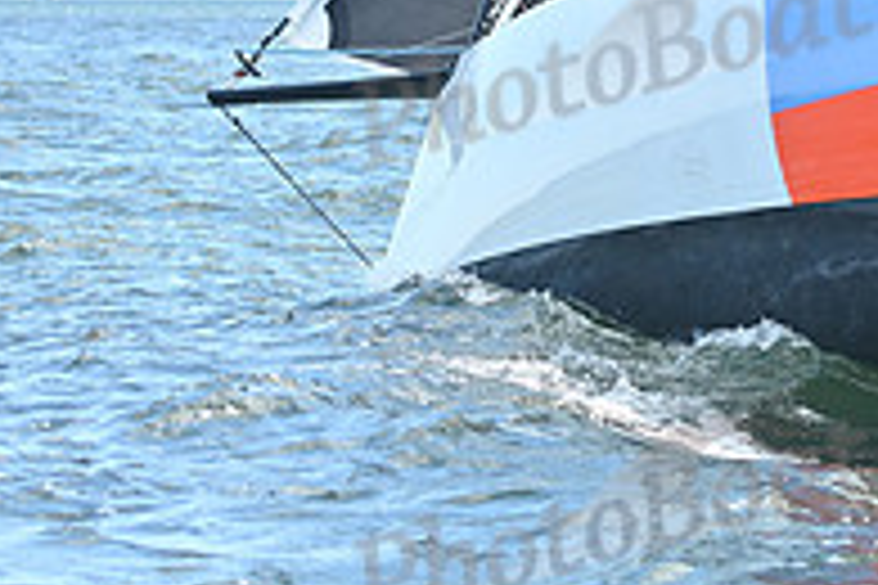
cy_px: -245
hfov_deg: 9.7
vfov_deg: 6.5
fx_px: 5072
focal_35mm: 208
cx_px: 1225
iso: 250
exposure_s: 1/1250
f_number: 3.5
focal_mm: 70
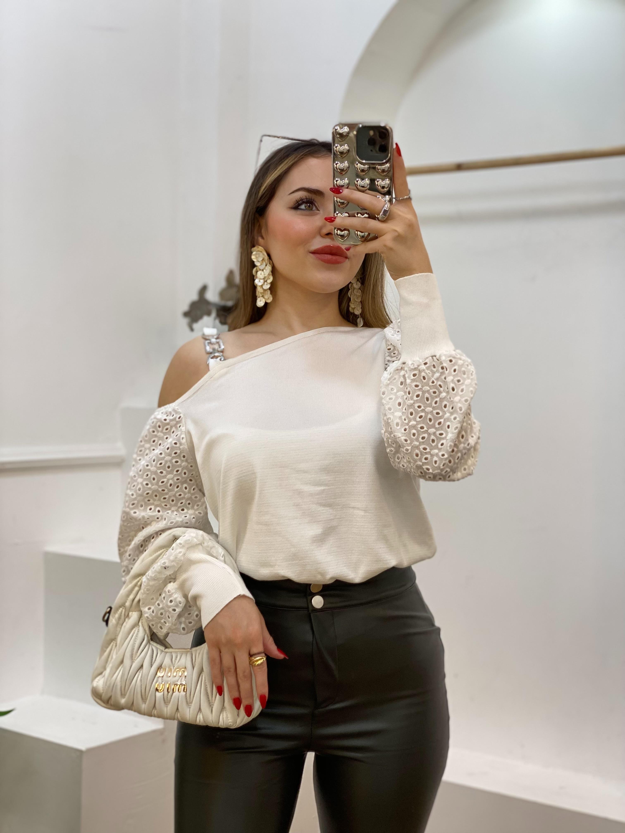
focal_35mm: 52
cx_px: 312
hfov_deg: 28.0
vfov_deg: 36.8
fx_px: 1252
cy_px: 416
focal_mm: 6
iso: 64
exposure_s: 1/100
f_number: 2
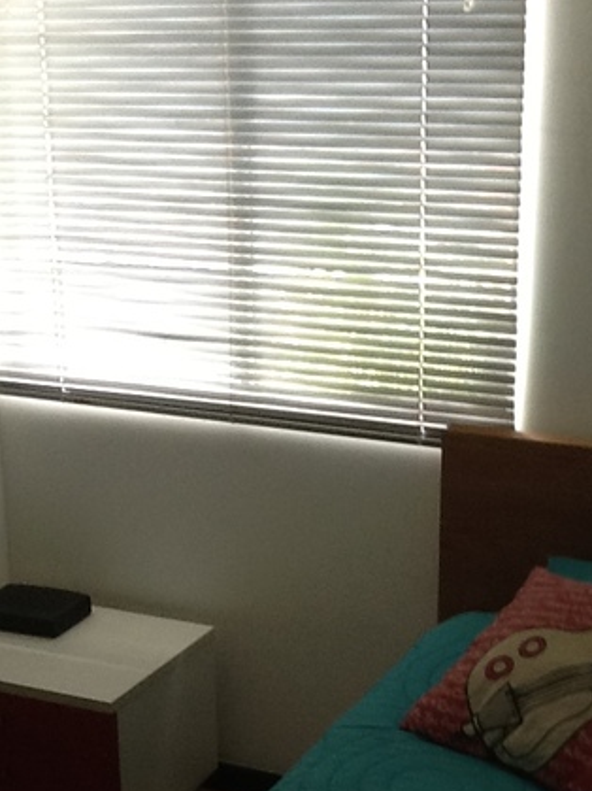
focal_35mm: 63
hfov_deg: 23.3
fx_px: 1437
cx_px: 334
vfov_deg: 30.5
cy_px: 521
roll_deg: -0.6
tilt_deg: -18.4
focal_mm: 2.03
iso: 50
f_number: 2.4
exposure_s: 1/30
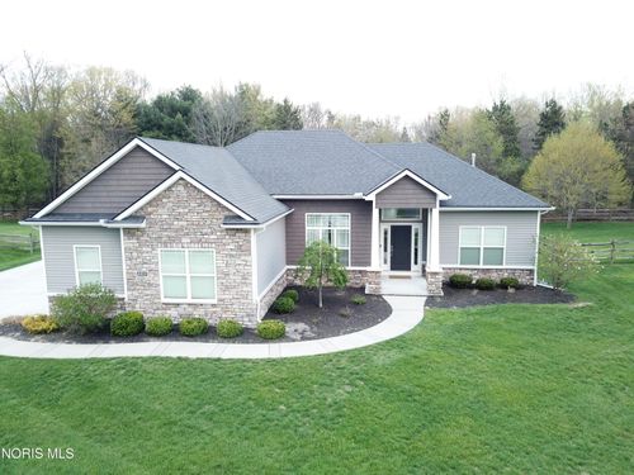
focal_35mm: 26
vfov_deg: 53.1
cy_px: 238
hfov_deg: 67.3
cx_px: 317
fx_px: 476
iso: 137
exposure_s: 1/100
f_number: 2.2
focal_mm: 4.73
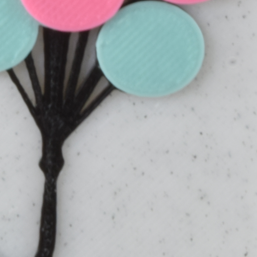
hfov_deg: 4.1
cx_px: -70
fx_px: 3541
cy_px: 228
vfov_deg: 4.2
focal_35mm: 422
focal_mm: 55
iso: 200
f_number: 36
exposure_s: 1.3
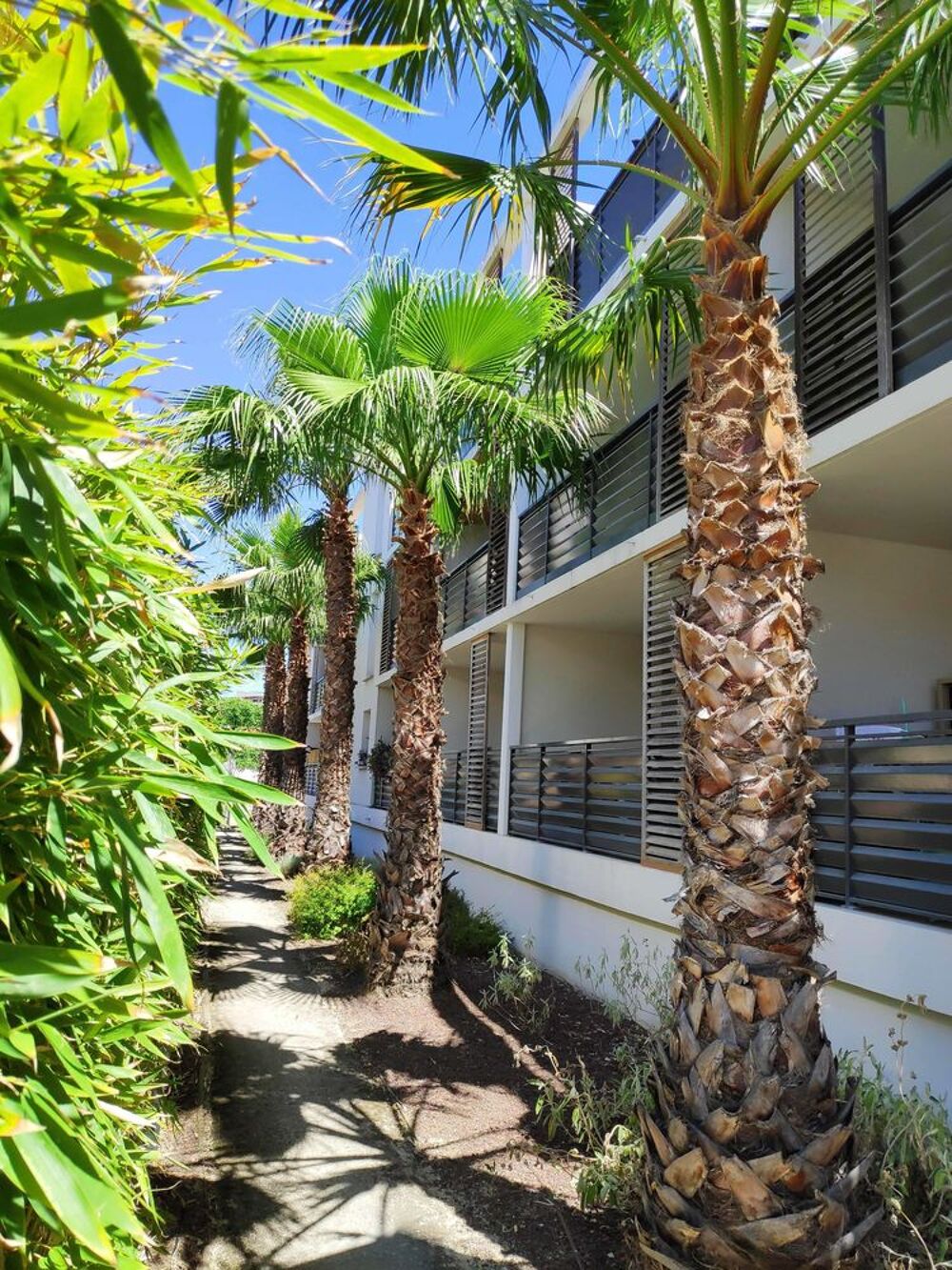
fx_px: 733
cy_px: 635
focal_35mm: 20
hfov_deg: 66.0
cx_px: 476
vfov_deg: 81.7
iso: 100
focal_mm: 3.94
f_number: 1.9
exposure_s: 1/1036
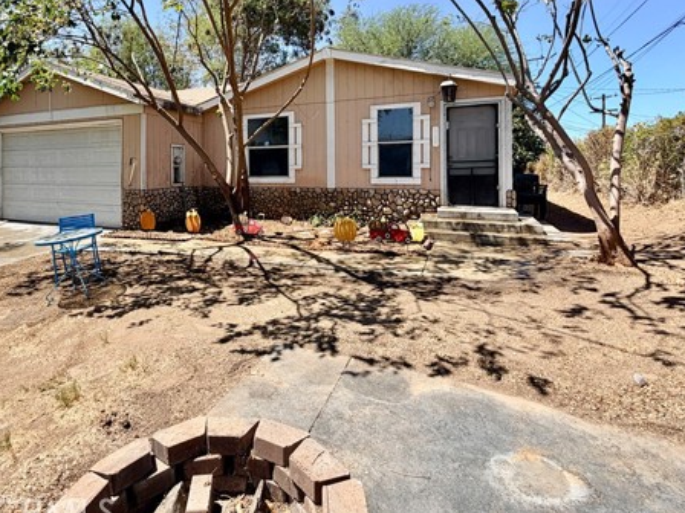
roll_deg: +0.3
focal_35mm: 20
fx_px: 396
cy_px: 168
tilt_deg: +0.2
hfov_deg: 81.0
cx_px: 284
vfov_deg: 64.1
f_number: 2.2
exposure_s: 1/770
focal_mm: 2.22
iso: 32
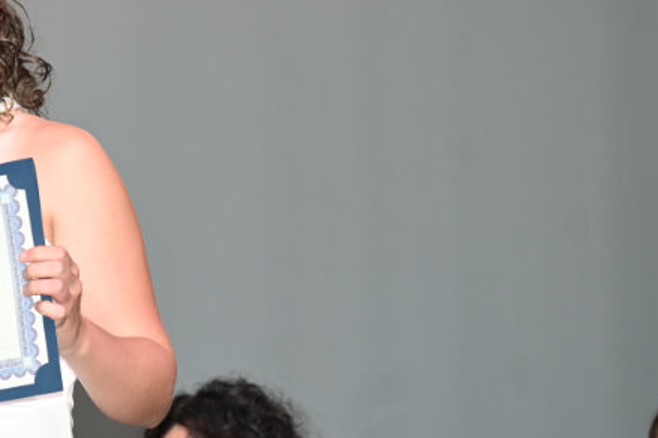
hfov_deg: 6.3
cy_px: 174
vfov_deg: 4.2
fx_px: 5990
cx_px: -76
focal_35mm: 328
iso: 500
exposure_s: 1/60
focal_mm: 120
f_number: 4
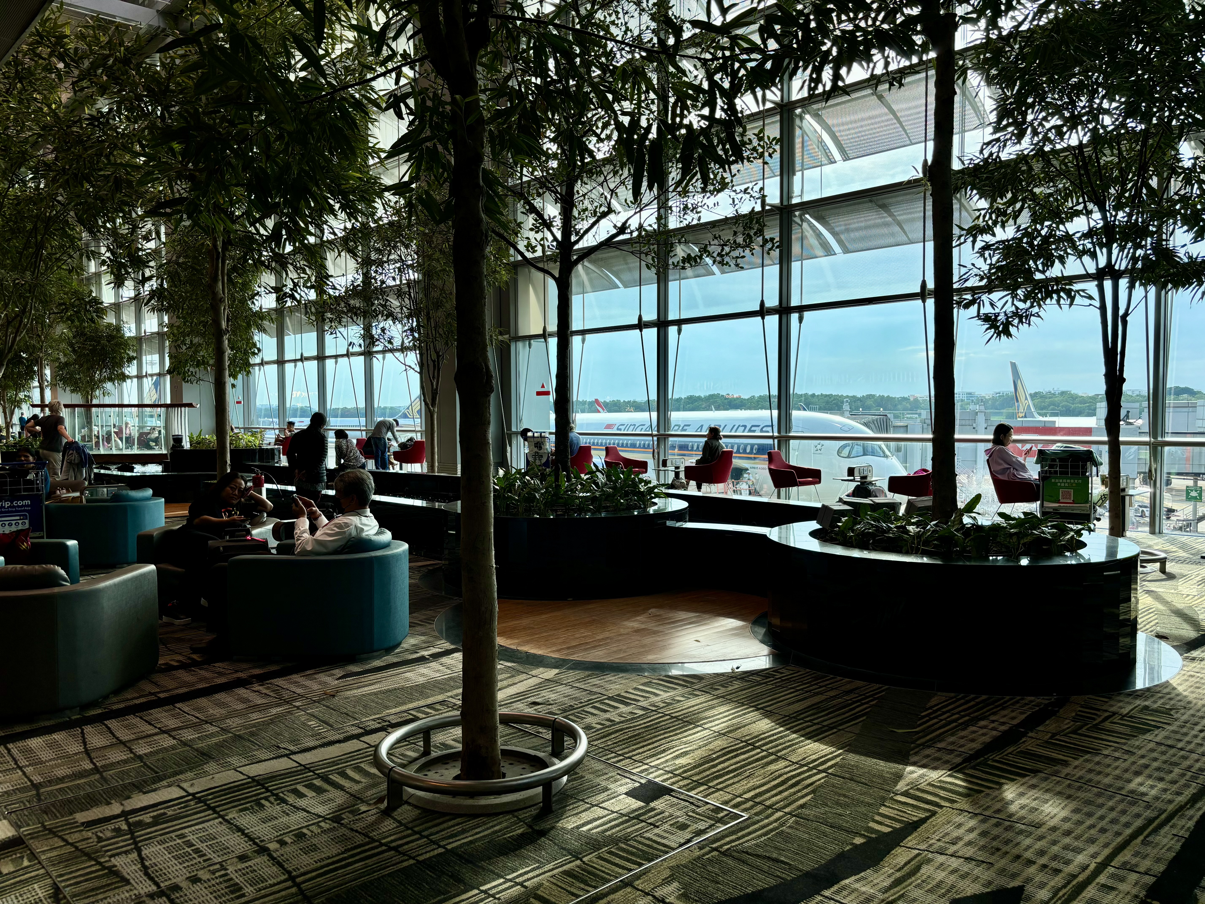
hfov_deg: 67.3
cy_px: 452
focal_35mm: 26
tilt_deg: -2.6
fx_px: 905
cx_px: 602
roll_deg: +0.2
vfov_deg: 53.1
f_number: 1.6
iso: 40
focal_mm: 5.96
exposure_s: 1/165
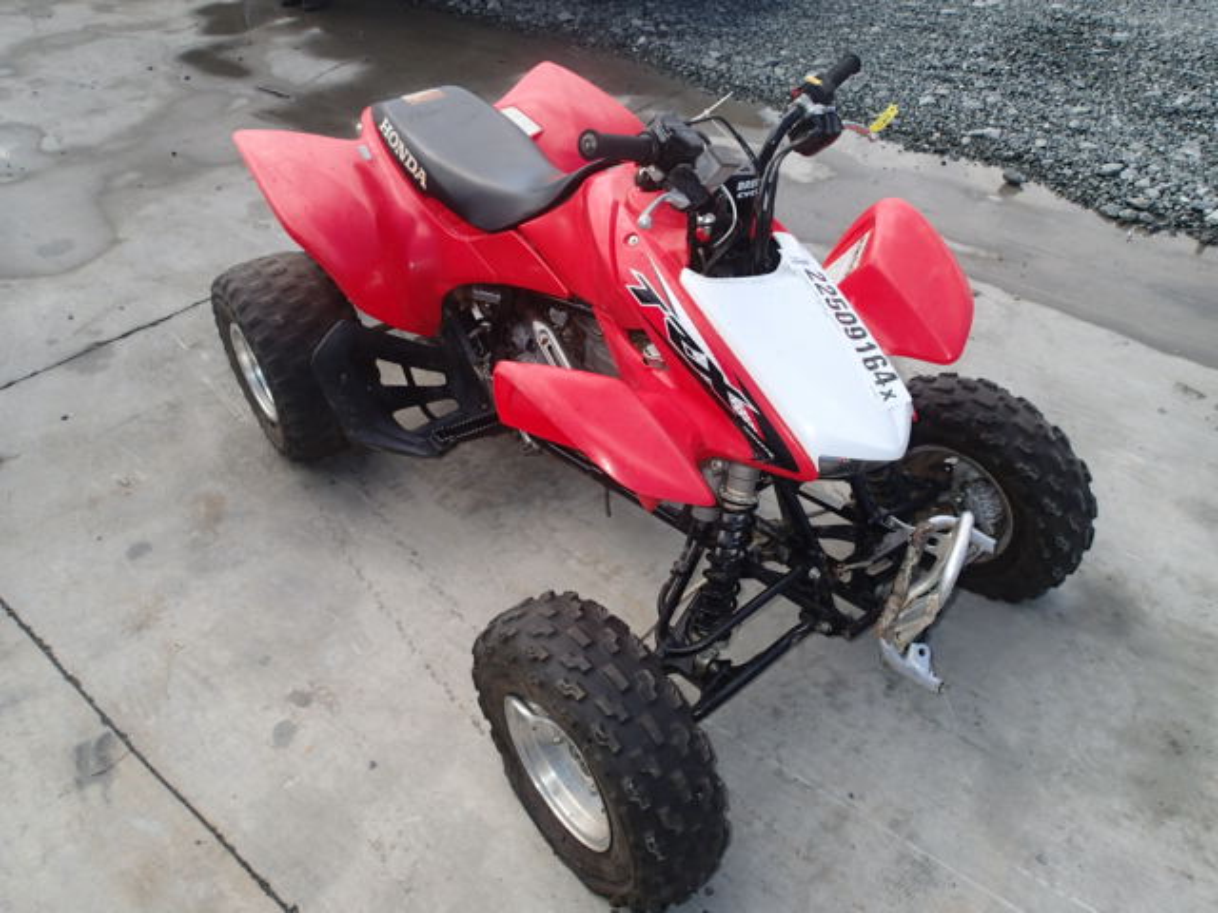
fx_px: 880
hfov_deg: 69.4
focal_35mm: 25
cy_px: 456
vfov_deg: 54.9
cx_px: 609
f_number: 2.8
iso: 100
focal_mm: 4.5
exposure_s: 1/800
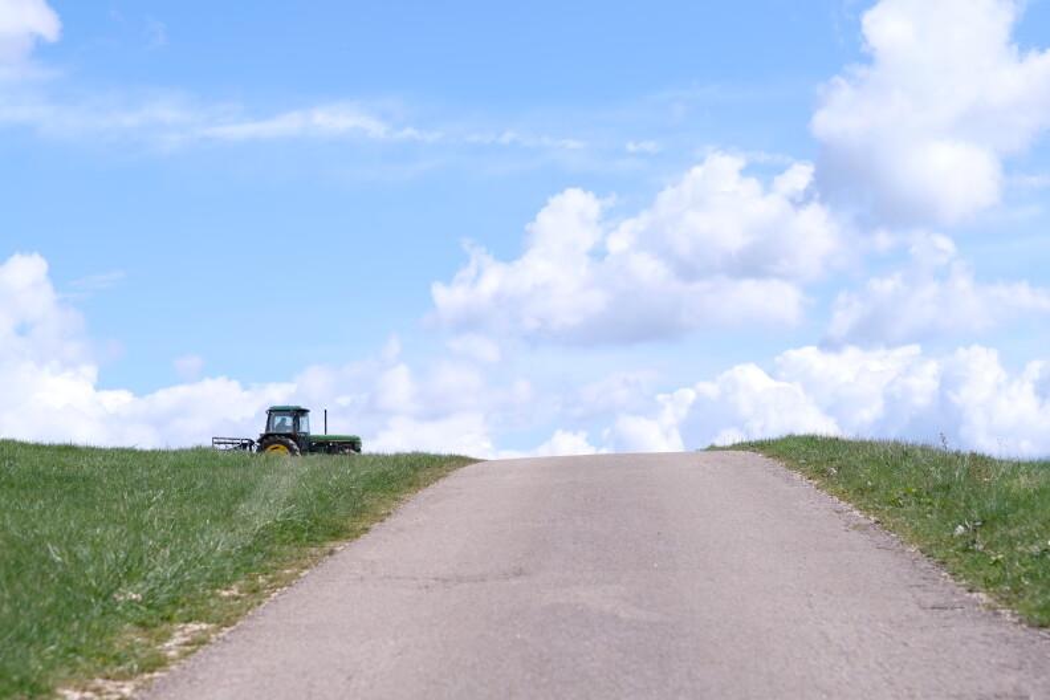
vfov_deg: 16.3
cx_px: 525
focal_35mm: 84
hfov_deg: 24.2
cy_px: 350
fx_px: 2450
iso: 200
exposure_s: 1/2000
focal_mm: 56
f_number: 3.6
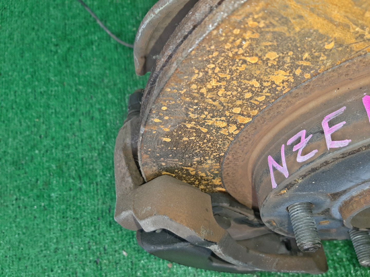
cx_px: 185
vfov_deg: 53.1
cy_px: 138
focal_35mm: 26
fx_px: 278
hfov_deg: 67.3
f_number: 1.7
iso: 126
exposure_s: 1/50
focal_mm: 3.93
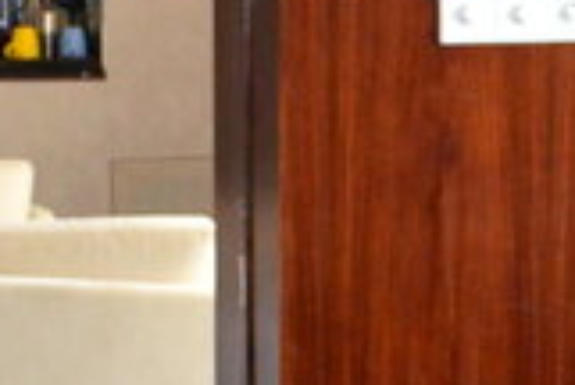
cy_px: 414
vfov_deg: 7.2
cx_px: 593
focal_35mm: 190
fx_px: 3040
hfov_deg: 10.7
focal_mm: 20
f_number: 5.6
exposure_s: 1/200
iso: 1600
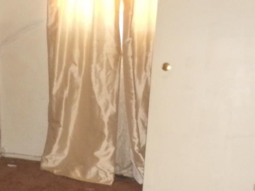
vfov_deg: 21.0
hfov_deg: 27.3
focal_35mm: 70
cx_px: 58
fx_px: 516
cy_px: 106
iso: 800
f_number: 3.9
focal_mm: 5.1
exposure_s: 1/34
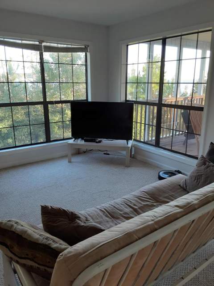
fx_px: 223
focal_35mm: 27
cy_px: 143
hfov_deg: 51.4
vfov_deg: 65.3
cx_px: 107
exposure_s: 1/60
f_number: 1.9
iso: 40
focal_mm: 2.91
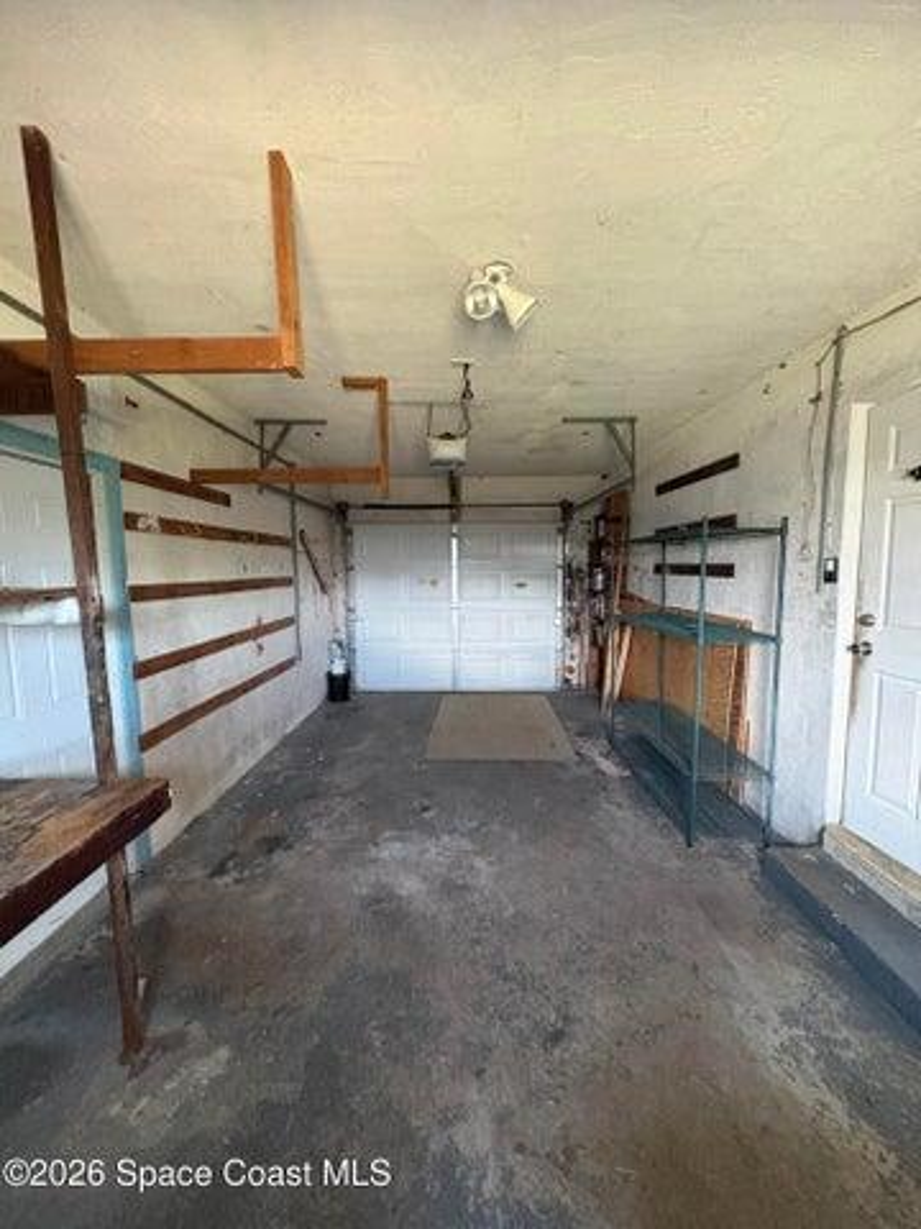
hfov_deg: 85.7
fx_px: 497
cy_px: 614
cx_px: 460
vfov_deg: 102.1
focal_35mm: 14
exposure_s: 1/48
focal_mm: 2.22
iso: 1000
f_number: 2.2
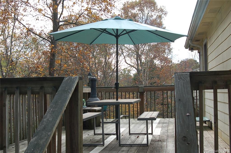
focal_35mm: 52
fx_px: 336
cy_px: 76
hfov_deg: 37.9
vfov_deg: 25.7
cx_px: 116
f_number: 7.1
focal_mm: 35
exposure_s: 1/200
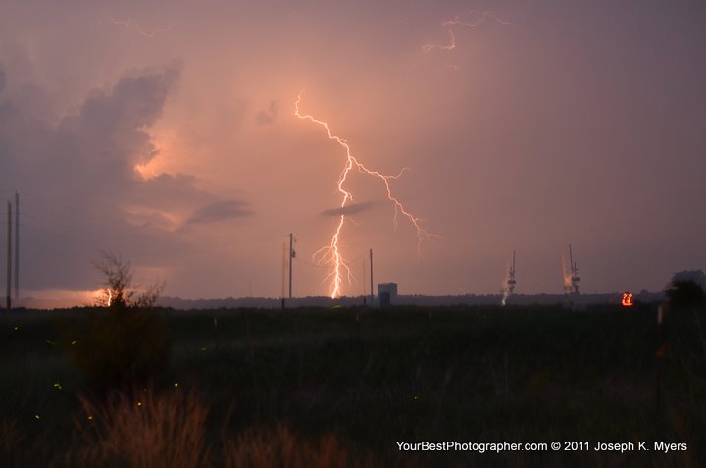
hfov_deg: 37.9
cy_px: 234
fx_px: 1028
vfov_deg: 25.6
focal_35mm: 52
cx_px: 353
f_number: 3.5
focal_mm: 35
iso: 640
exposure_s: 3
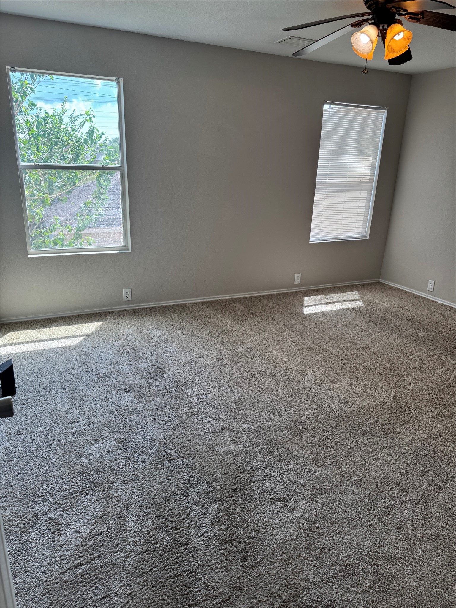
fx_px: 422
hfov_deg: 56.8
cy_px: 304
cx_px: 228
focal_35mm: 24
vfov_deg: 71.6
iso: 64
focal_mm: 6.76
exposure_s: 1/174
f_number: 1.78
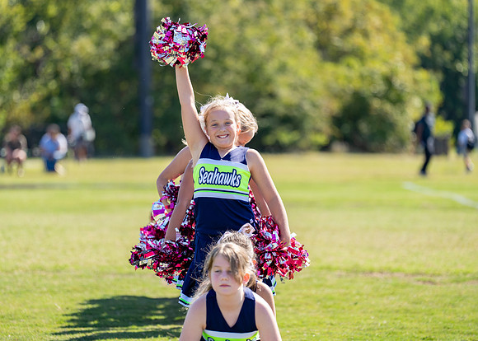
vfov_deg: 8.2
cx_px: 212
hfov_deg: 11.4
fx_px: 2384
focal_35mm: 176
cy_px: 169
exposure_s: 1/2000
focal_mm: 157
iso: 200
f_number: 2.8
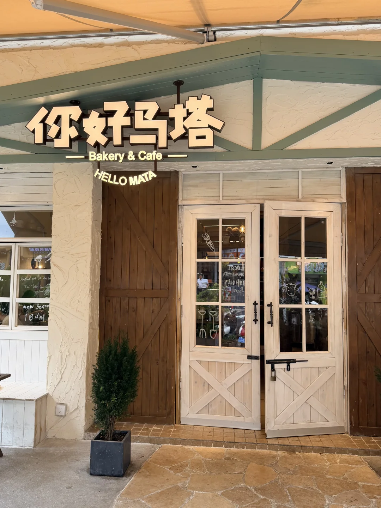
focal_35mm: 24
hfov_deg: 56.8
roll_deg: -0.1
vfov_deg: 71.6
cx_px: 190
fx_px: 352
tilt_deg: +3.3
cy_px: 254
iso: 100
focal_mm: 6.76
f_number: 1.78
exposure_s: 1/351
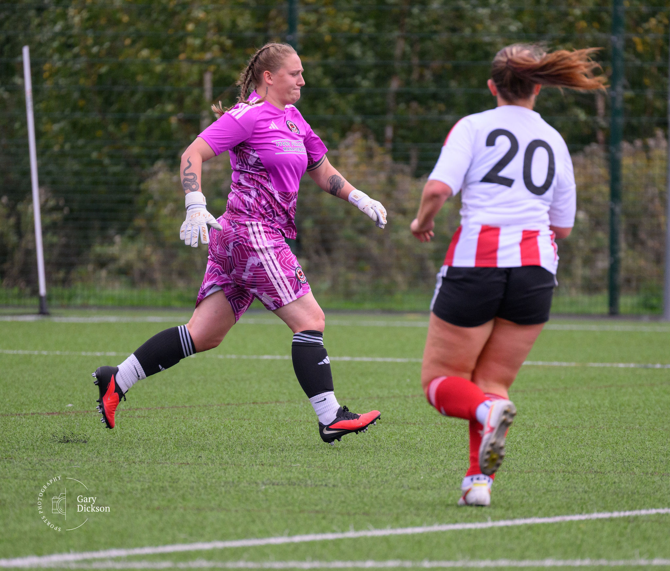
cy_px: 349
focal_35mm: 513
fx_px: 10423
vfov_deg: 3.1
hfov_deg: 3.7
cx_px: 329
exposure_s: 1/1250
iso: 1400
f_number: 5.3
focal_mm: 350
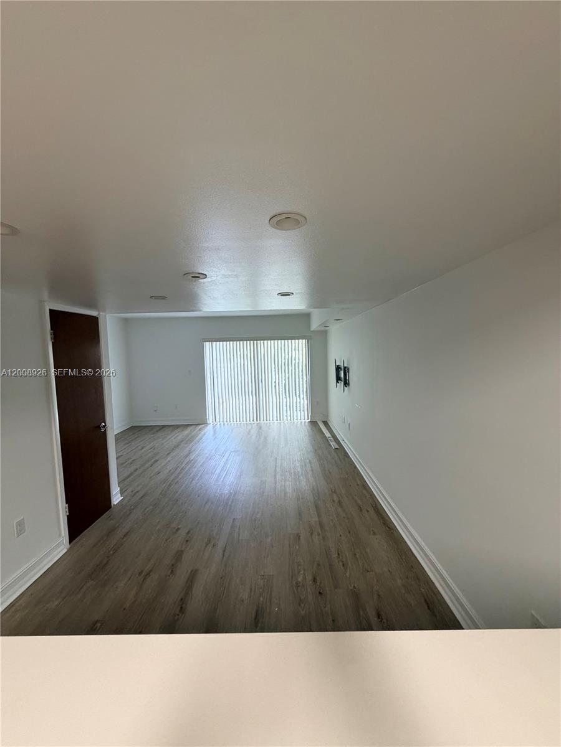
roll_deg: +1.3
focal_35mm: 14
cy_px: 374
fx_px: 303
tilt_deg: -4.6
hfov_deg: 85.7
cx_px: 280
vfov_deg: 102.1
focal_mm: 2.22
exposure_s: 1/60
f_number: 2.2
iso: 320
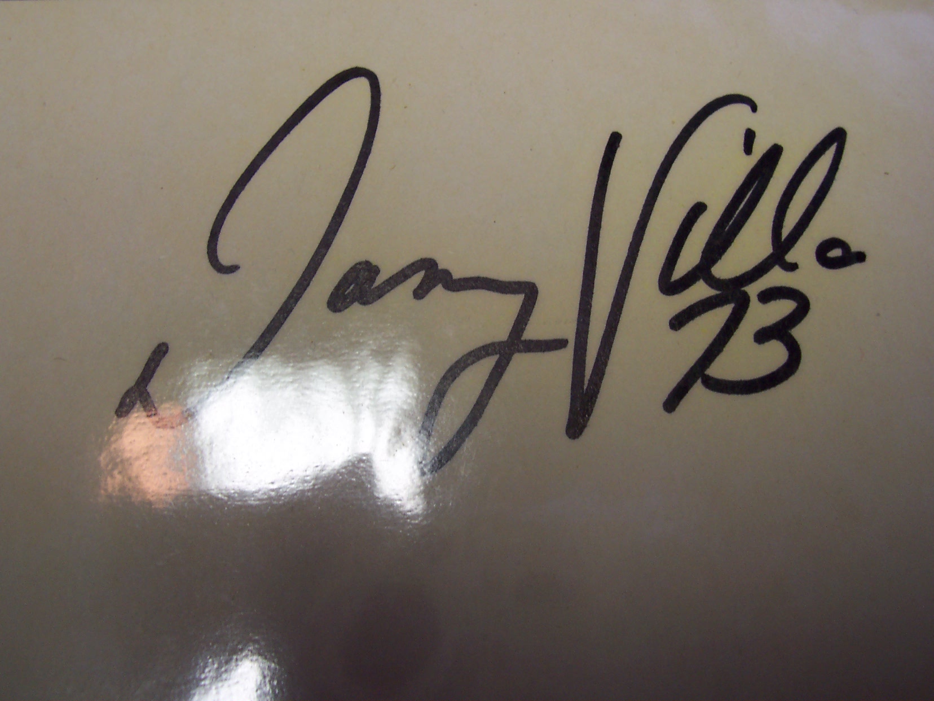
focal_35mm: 37
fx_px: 998
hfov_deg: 50.1
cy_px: 350
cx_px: 467
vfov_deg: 38.7
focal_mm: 5.6
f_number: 2.8
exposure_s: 1/60
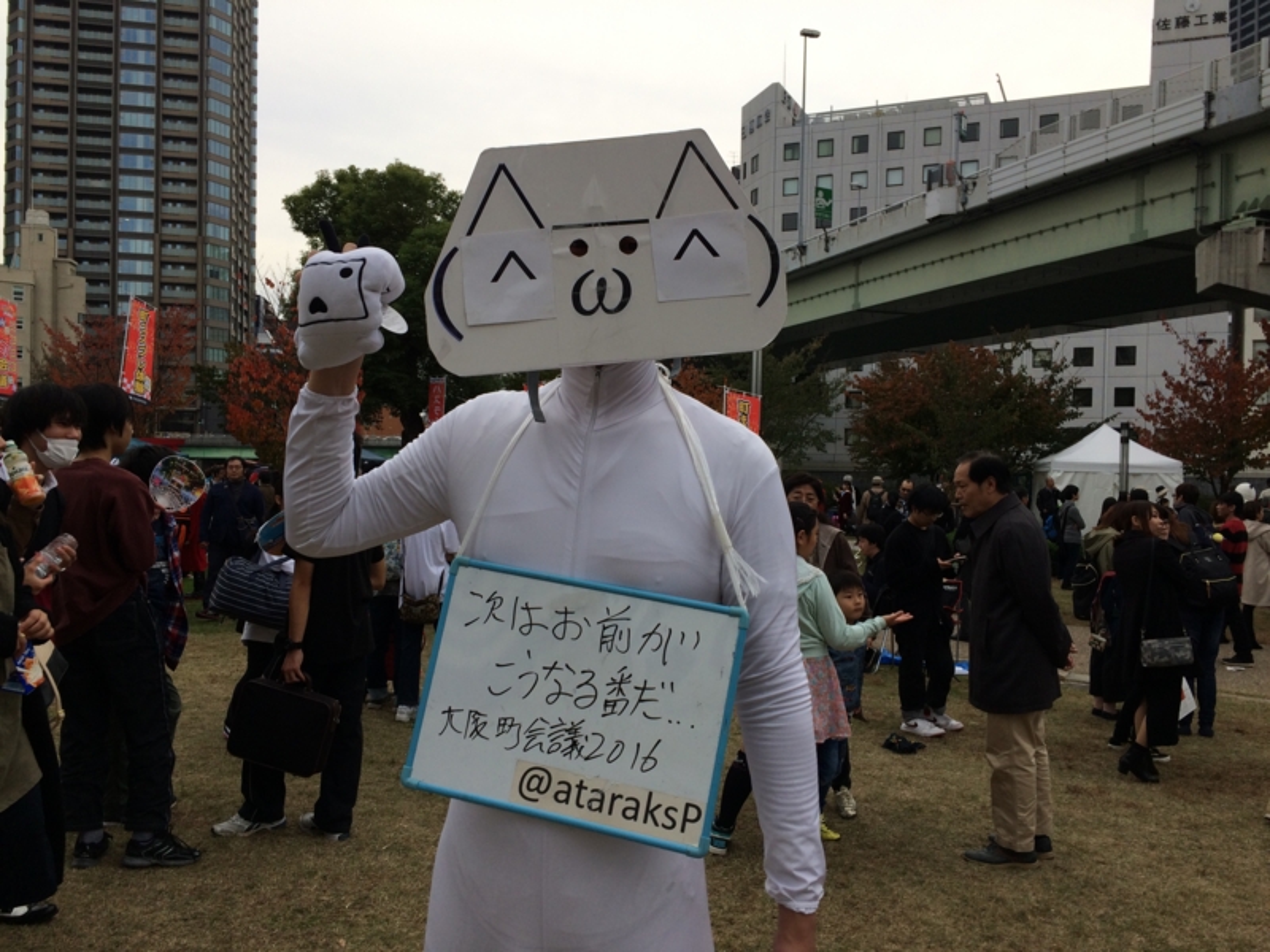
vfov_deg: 48.2
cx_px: 635
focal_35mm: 29
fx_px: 1064
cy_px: 476
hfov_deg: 61.7
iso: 32
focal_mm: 4.15
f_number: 2.2
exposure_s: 1/419
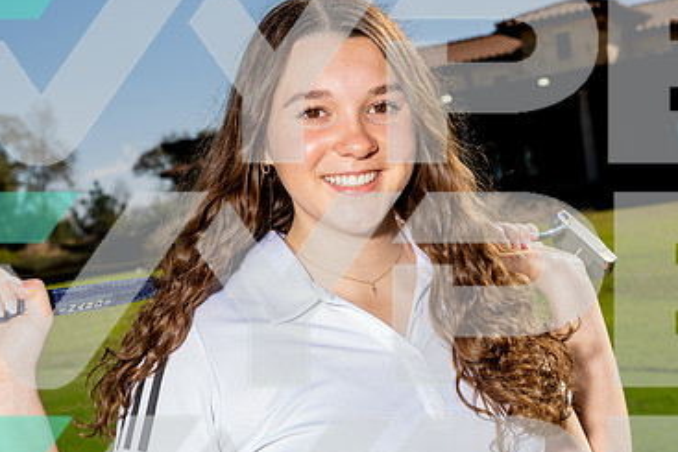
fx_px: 1696
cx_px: 357
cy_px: 291
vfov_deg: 15.2
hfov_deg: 22.6
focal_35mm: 90
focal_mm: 57
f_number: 8
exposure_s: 1/250
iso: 100
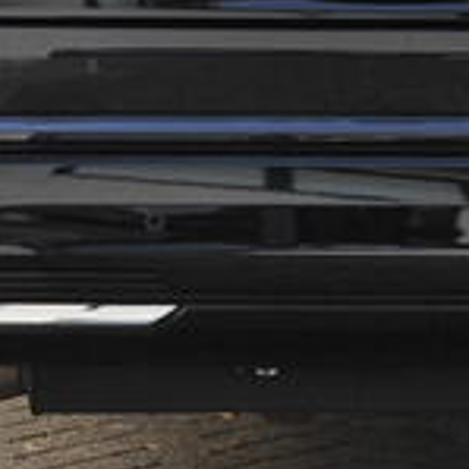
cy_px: -135
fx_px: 3985
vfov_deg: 6.7
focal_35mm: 260
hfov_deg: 6.7
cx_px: 375
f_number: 5.6
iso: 250
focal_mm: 38
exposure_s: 1/125
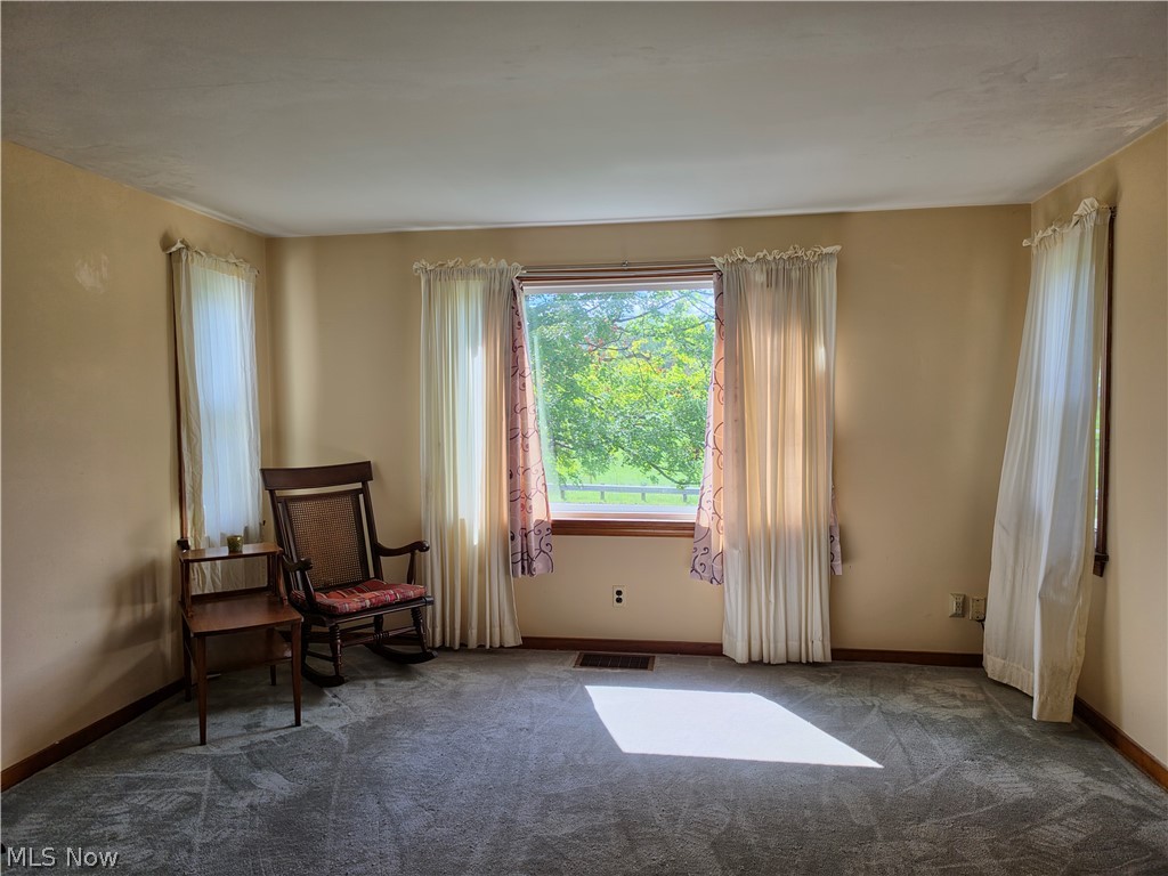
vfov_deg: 58.9
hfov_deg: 73.9
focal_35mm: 23
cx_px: 584
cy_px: 438
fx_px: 776
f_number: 1.4
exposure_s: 1/213
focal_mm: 6.5
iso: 10
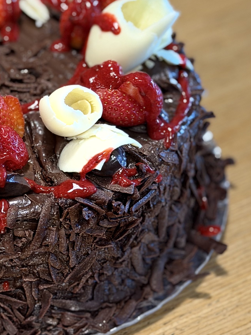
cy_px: 154
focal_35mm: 113
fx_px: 1092
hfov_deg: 12.9
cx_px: -8
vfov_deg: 17.4
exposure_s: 1/40
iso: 250
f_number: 1.78
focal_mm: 6.76
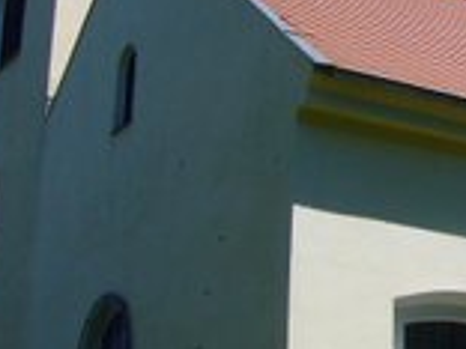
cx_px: 624
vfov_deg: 13.7
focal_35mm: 108
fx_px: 1454
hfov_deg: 17.0
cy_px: 140
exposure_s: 1/800
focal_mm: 5.8
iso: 100
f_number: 5.6
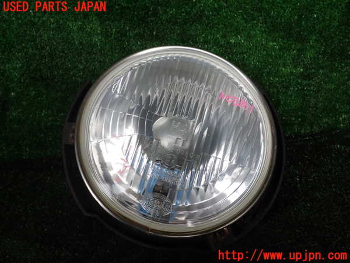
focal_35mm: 30
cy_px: 132
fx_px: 303
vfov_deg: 46.8
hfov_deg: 60.0
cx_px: 175
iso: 100
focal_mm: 5.4
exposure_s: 1/60
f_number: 3.2
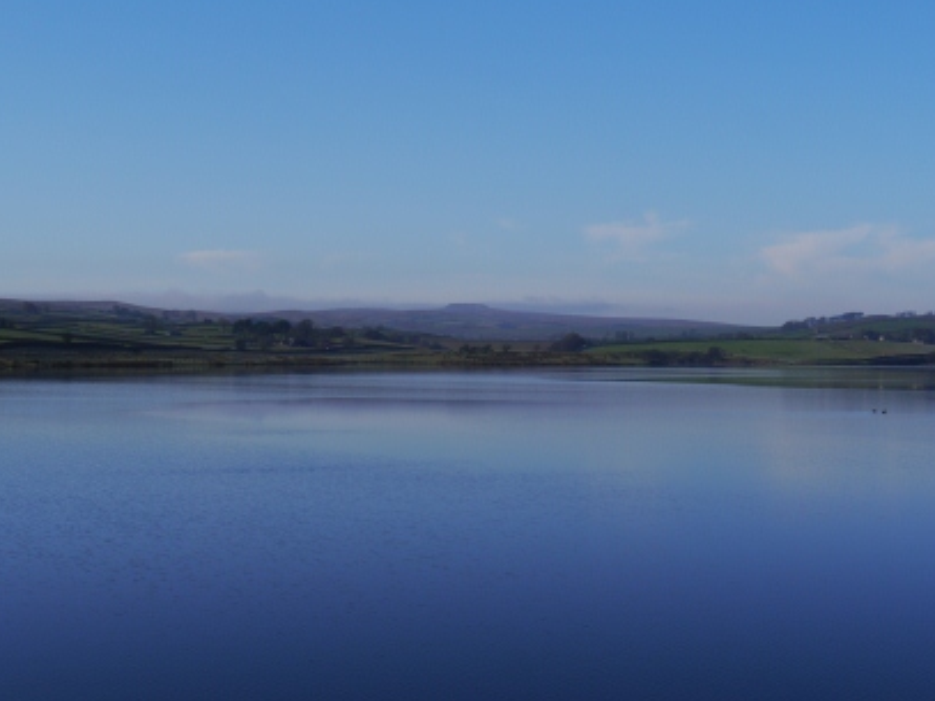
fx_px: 1890
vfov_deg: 21.0
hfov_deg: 27.8
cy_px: 347
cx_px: 473
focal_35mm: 70
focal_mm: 33
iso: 160
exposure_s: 1/400
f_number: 9
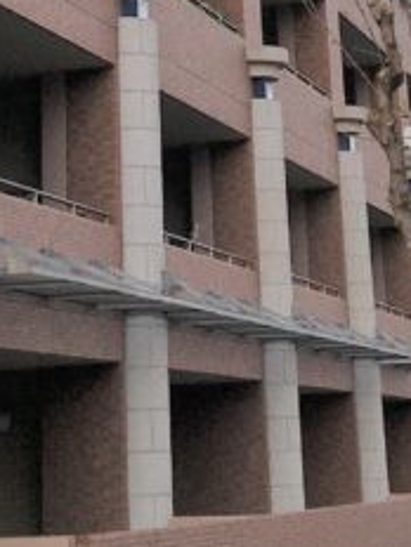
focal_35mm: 128
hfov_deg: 11.6
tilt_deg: +25.7
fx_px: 2026
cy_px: -516
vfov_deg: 13.4
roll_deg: +2.7
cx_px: 168
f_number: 2.2
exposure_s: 1/120
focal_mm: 4.15
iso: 25
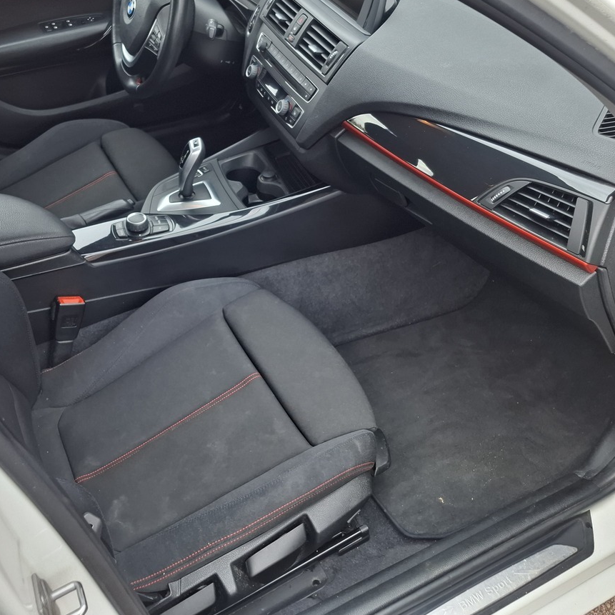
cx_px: 237
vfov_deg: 48.2
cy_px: 251
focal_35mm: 34
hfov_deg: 48.1
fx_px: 683
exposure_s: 1/101
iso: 50
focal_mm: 5.54
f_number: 1.8
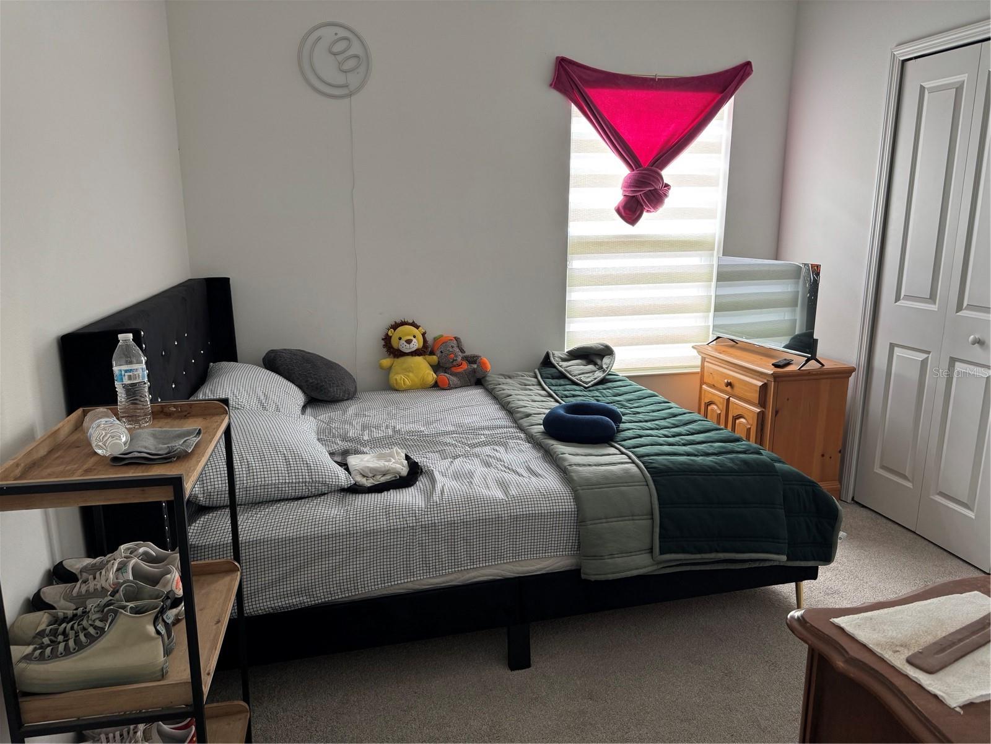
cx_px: 496
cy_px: 372
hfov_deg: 71.6
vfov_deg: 56.8
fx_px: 687
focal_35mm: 24
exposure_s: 1/60
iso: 160
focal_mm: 6.76
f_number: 1.78
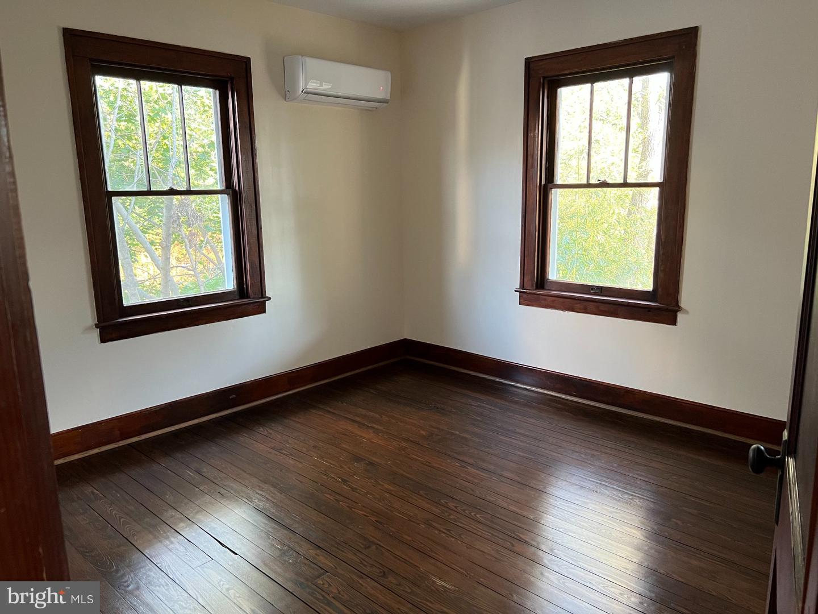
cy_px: 307
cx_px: 409
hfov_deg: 67.3
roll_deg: +1.1
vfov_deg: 53.1
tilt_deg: -10.5
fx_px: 614
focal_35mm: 26
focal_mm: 5.7
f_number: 1.5
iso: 160
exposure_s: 1/60
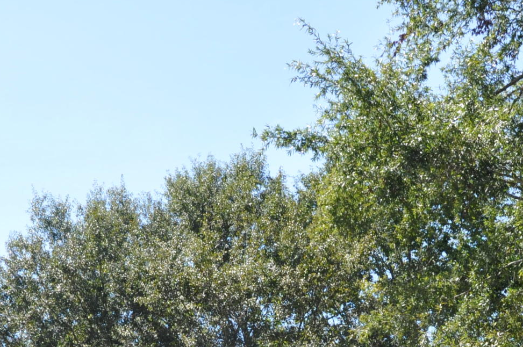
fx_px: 1610
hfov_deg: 18.4
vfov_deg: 11.8
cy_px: 510
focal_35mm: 111
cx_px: 222
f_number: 9
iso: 200
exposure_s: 1/200
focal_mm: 24
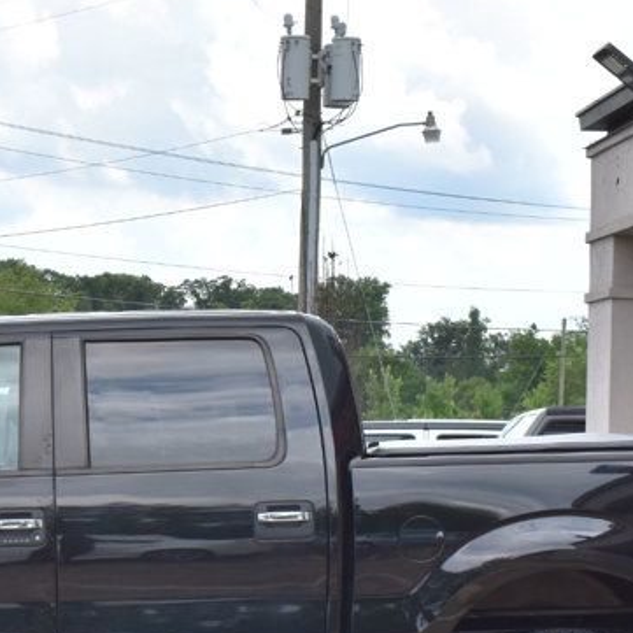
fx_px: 2545
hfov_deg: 14.1
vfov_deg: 14.2
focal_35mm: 123
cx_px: 81
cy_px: 414
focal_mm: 34
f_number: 11
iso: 400
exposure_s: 1/400
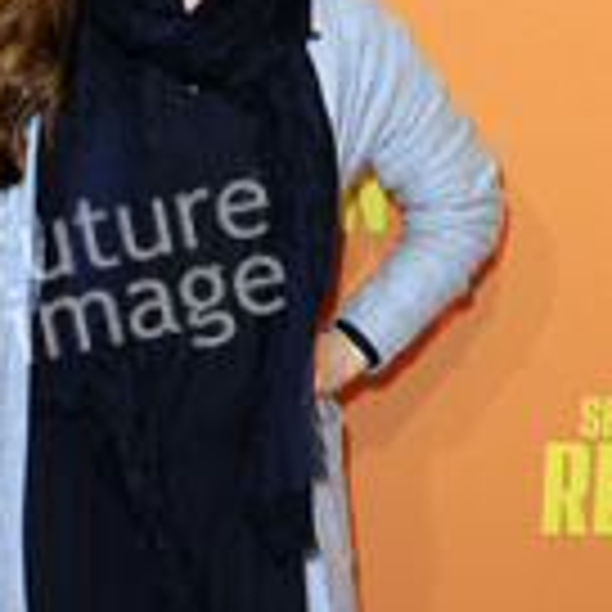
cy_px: 513
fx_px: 2200
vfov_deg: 15.7
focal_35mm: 110
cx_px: 187
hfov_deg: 15.8
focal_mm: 44
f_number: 5.6
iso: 800
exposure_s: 1/200
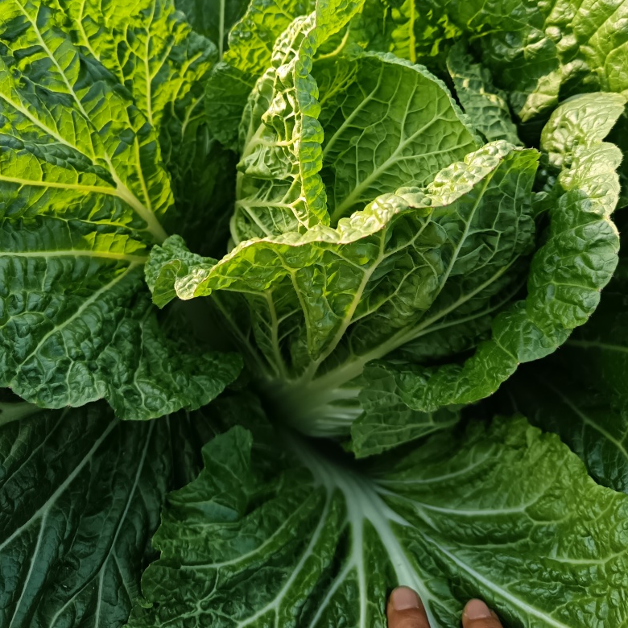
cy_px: 220
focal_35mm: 29
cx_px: 308
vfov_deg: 54.7
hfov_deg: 55.6
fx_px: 595
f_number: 1.75
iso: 861
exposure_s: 1/900
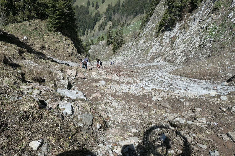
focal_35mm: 24
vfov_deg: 53.1
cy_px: 78
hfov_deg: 73.7
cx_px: 118
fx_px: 157
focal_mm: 8.8
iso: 125
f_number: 5
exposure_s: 1/1000
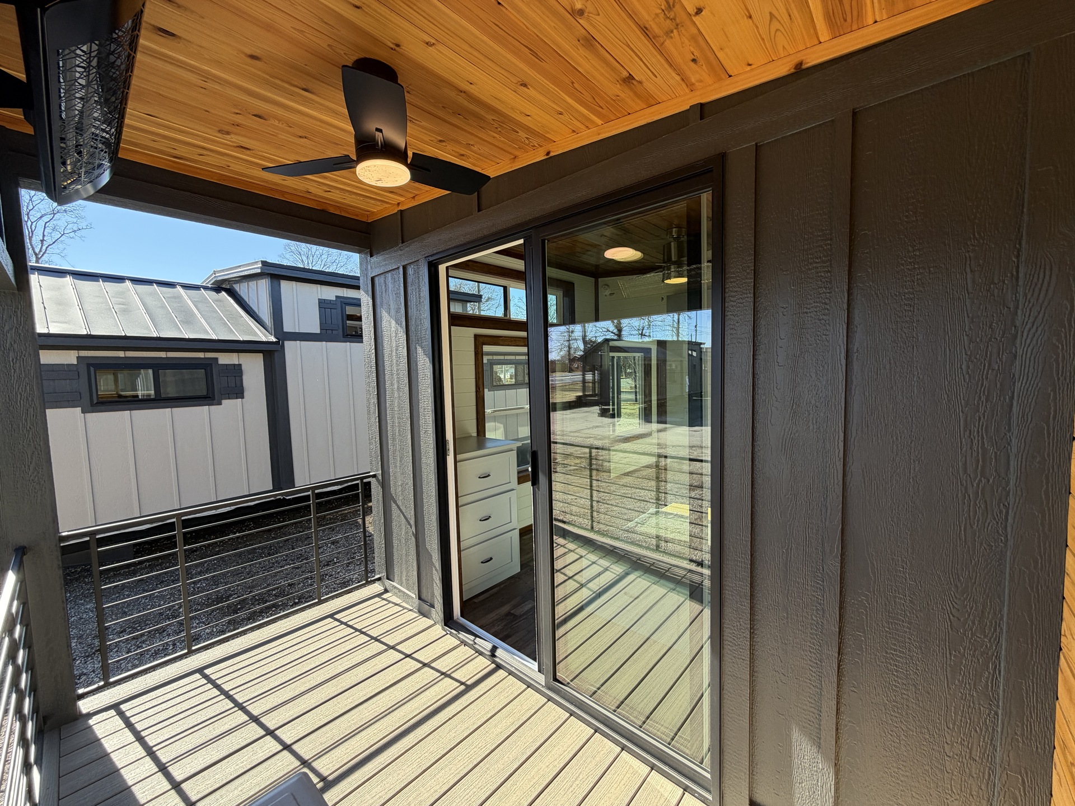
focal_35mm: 14
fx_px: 435
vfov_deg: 85.7
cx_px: 538
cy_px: 403
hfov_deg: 102.1
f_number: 2.2
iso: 40
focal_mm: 2.22
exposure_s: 1/225
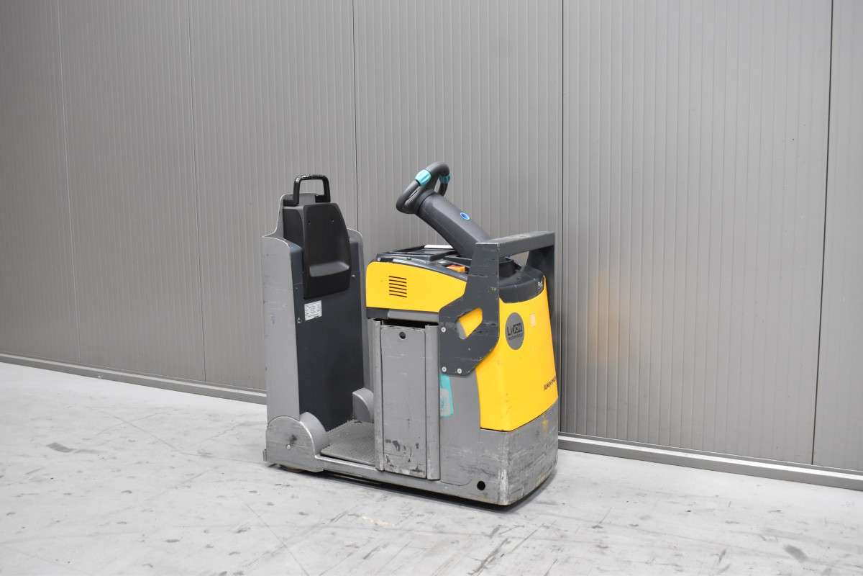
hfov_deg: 55.1
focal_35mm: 34
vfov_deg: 38.4
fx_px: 827
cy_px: 288
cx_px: 432
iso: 1600
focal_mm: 23
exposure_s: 1/30
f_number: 5
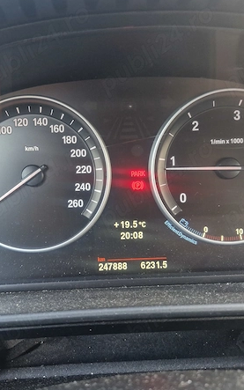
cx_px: 94
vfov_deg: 58.1
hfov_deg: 38.1
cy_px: 194
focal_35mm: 33
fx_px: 351
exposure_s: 1/33
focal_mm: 5.54
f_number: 1.8
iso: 640
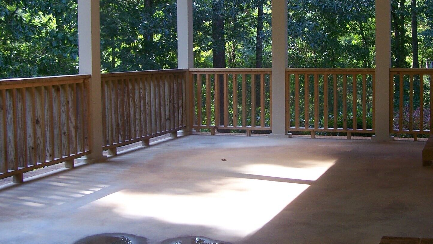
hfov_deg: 35.4
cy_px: 84
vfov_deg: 20.3
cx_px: 249
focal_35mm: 59
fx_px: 677
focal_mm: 6.3
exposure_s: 1/100
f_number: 2.8
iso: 80
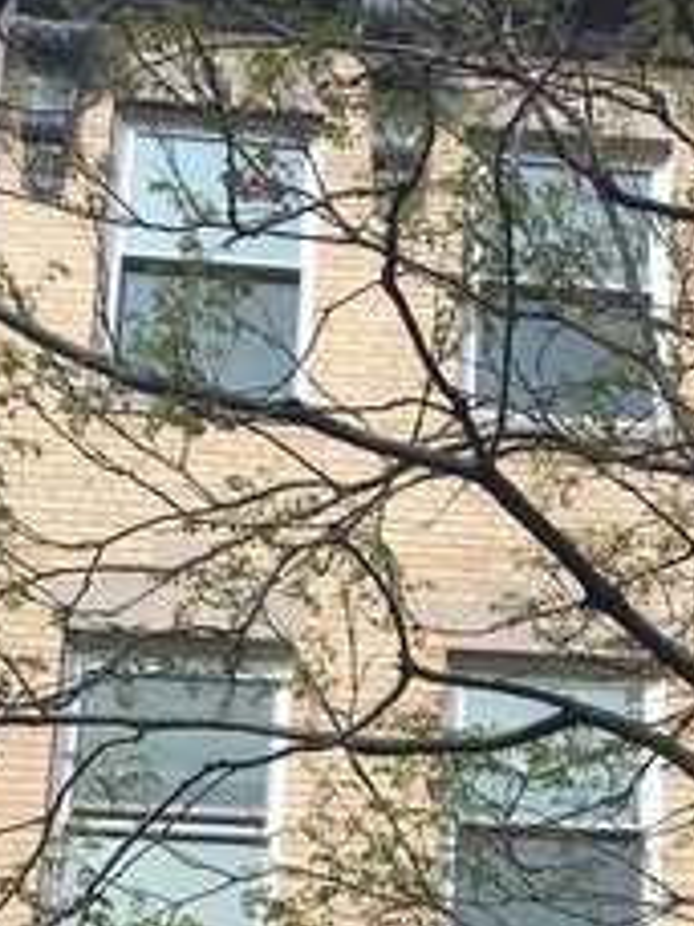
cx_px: 763
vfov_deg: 21.4
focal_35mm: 85
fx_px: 2272
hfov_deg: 16.8
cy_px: 1119
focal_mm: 4.15
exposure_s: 1/769
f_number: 2.2
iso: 25
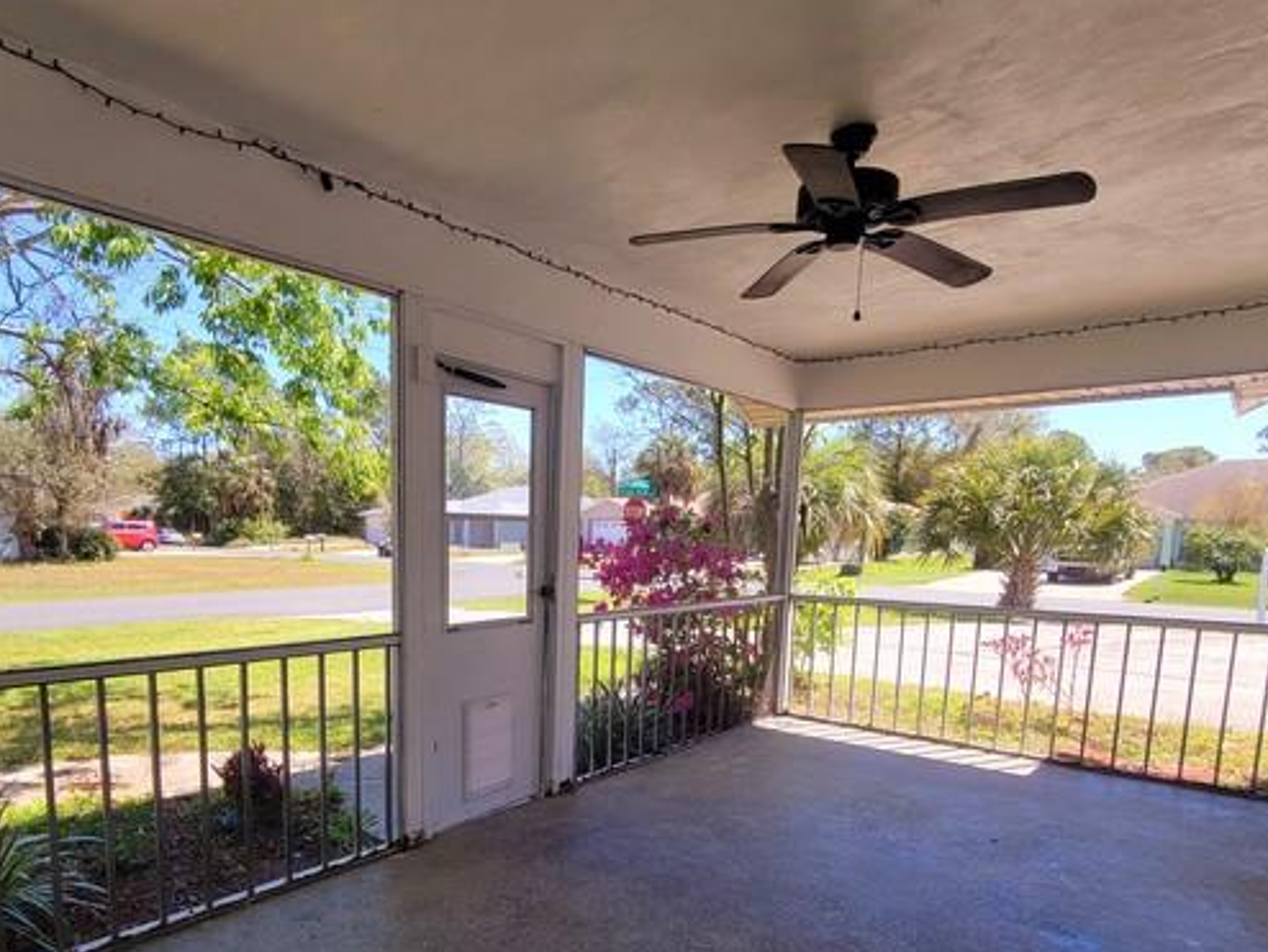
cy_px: 626
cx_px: 557
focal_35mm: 20
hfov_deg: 81.4
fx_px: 733
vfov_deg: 64.5
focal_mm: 2.2
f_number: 2.2
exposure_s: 1/286
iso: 50
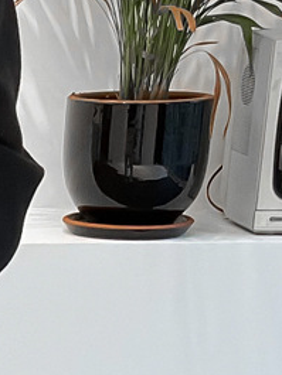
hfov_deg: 7.9
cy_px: 572
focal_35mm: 175
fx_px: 1899
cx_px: -404
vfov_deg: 10.9
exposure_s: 1/100
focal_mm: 3
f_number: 1.8
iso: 50
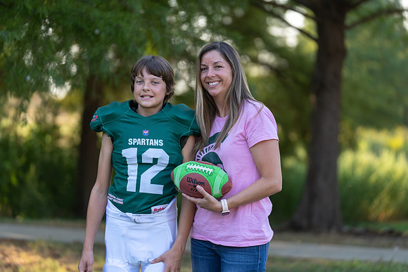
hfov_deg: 16.1
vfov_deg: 10.8
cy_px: 136
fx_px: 1440
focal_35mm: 127
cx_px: 204
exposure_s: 1/320
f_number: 2.8
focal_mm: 127
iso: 125
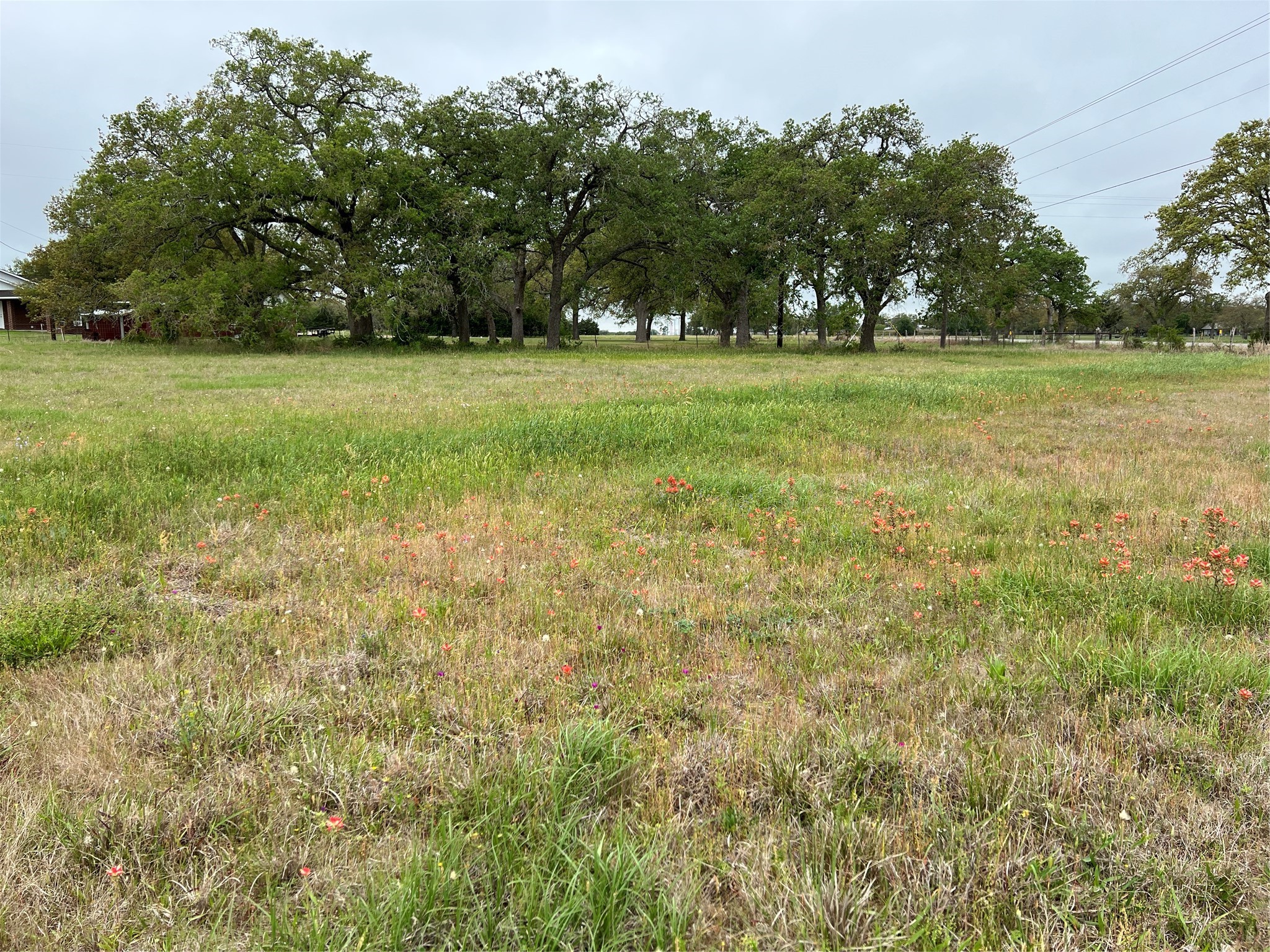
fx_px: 954
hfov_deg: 67.3
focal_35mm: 26
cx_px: 635
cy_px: 476
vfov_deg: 53.1
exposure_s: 1/1135
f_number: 1.5
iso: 50
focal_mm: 5.7
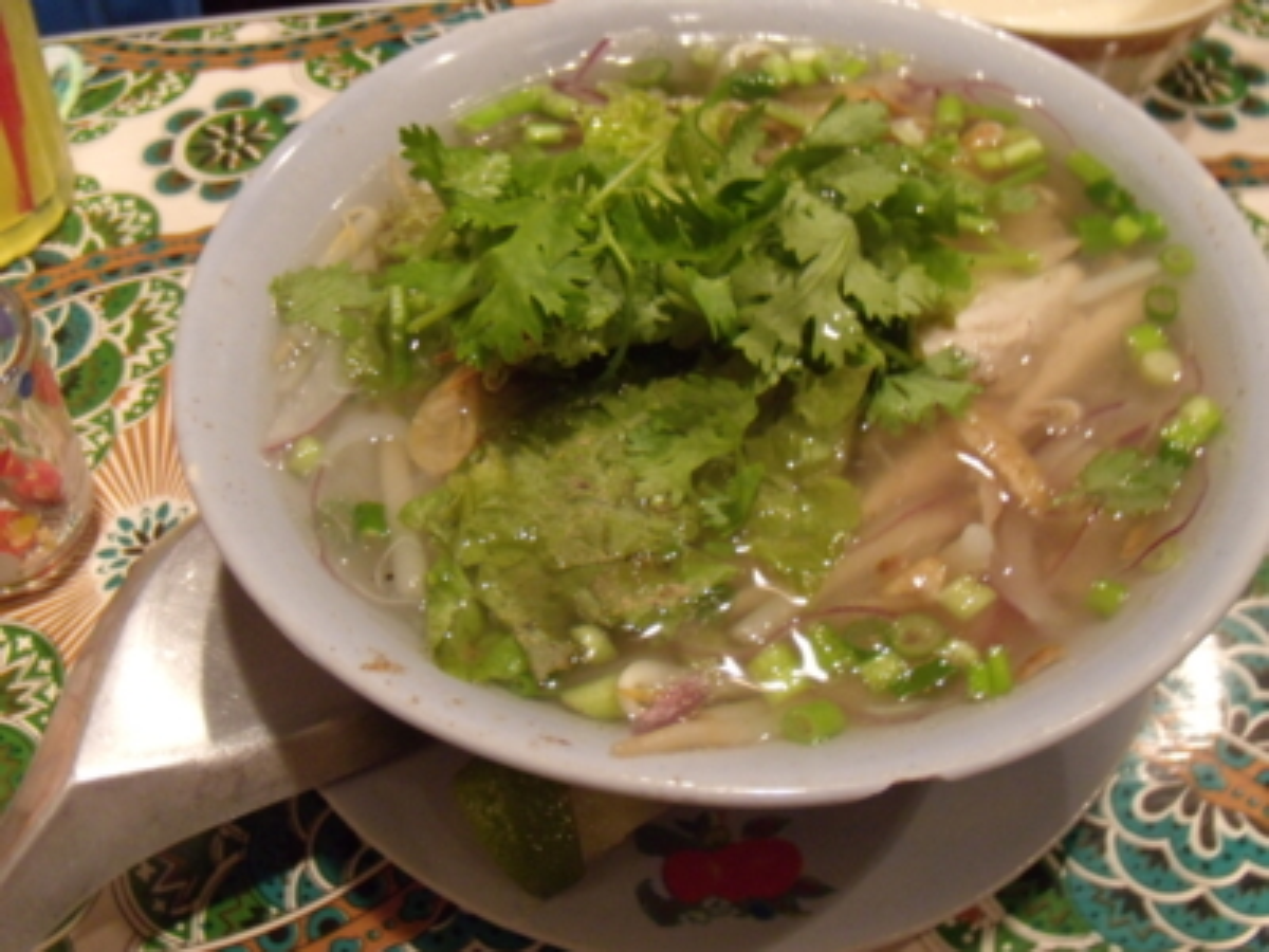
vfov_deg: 39.7
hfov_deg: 51.4
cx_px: 634
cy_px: 476
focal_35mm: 36
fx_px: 1320
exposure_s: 1/8
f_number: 3.6
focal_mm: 6.4
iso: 400
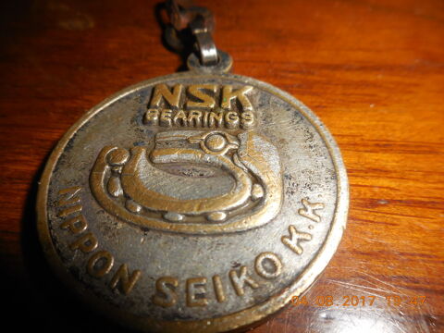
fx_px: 321
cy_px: 166
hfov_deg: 69.4
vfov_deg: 54.9
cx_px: 222
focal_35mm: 25
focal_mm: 4.5
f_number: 10.5
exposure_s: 1/25
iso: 125
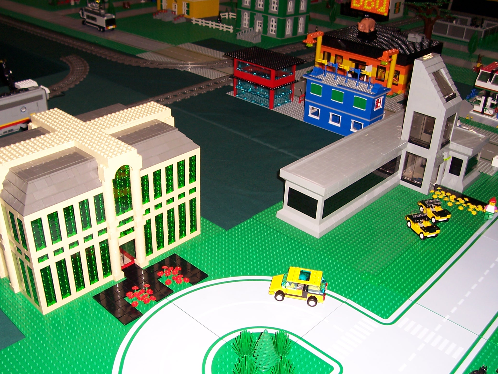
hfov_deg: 48.9
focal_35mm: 38
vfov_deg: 37.7
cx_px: 230
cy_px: 186
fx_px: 547
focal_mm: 5.6
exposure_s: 1/60
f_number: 2.7
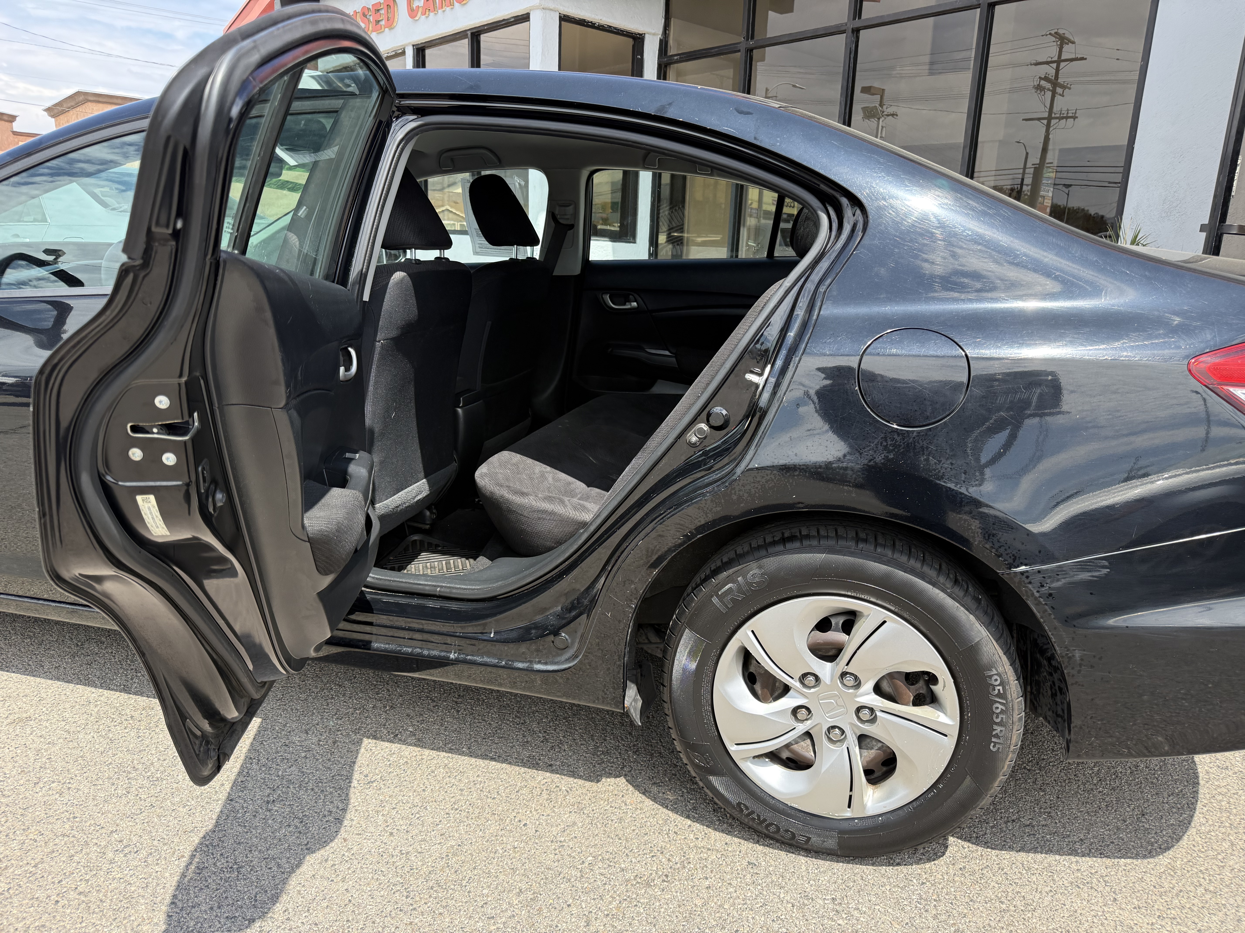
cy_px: 466
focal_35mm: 24
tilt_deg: -14.0
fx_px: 863
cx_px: 622
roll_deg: -1.8
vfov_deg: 56.8
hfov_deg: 71.6
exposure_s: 1/1337
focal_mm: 6.76
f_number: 1.78
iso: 100
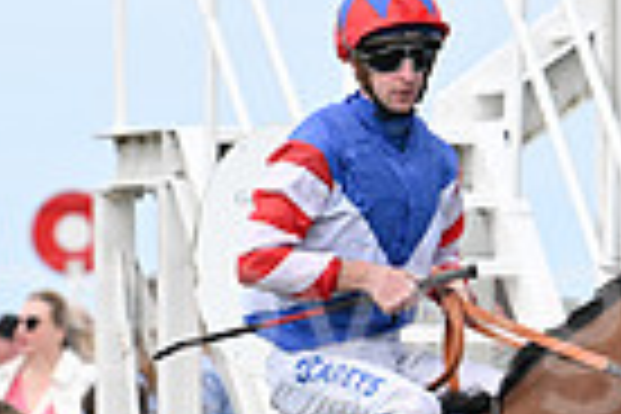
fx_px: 14506
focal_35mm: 841
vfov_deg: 1.6
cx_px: 549
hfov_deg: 2.5
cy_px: 596
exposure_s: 1/1250
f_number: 5.6
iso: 500
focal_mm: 200
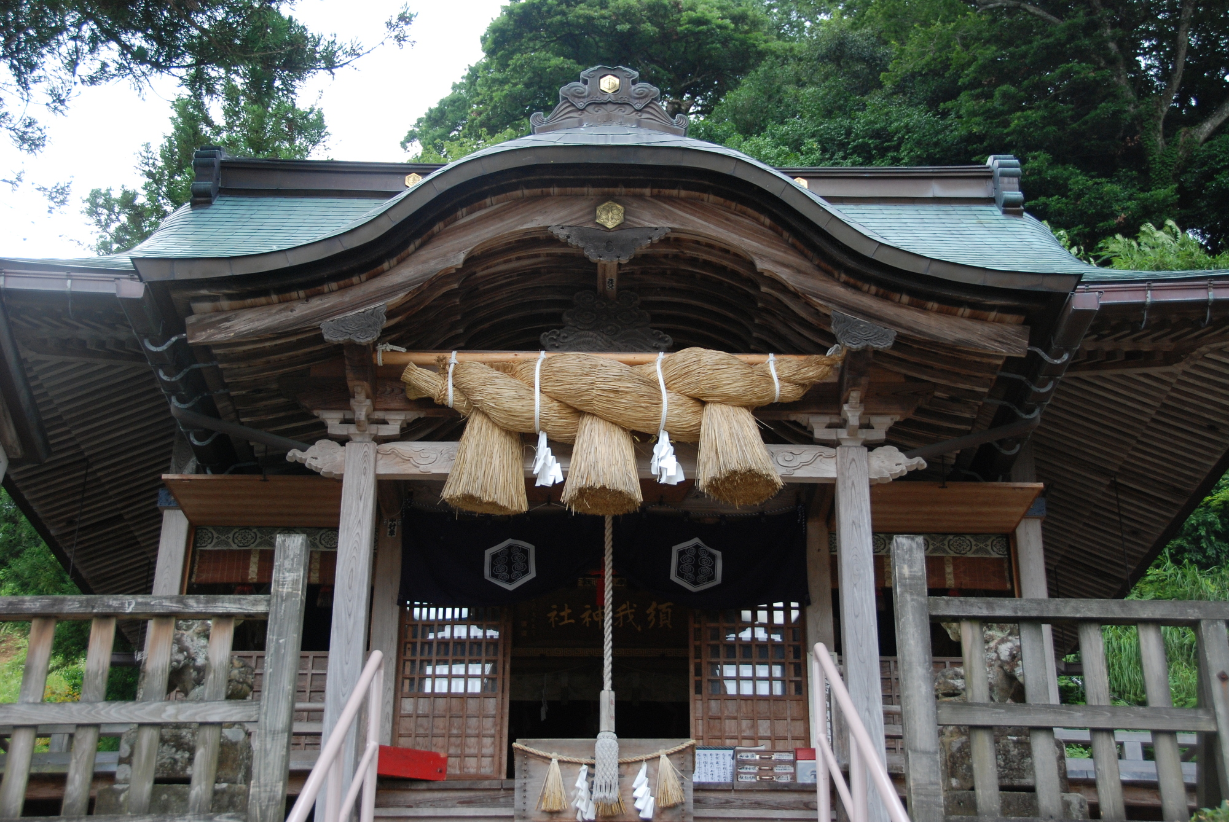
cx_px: 614
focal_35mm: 52
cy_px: 411
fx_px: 1794
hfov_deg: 37.8
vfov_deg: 25.8
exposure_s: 1/250
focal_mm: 35
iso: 400
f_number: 4.2
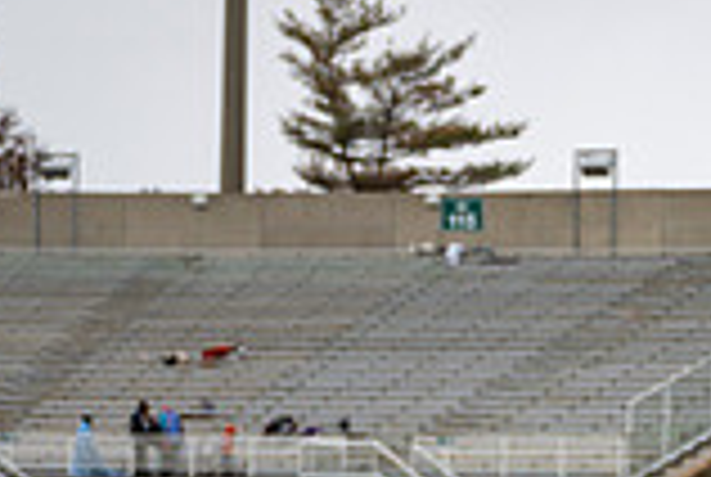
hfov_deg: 10.5
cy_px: 835
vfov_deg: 6.9
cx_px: 734
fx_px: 3839
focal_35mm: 194
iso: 100
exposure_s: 1/500
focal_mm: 53
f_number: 2.8
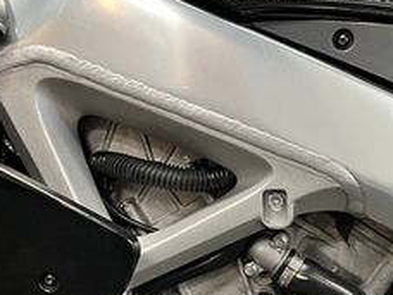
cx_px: 346
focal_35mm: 73
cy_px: 266
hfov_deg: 25.9
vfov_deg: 19.8
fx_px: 829
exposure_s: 1/50
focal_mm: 5.1
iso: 400
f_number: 1.6
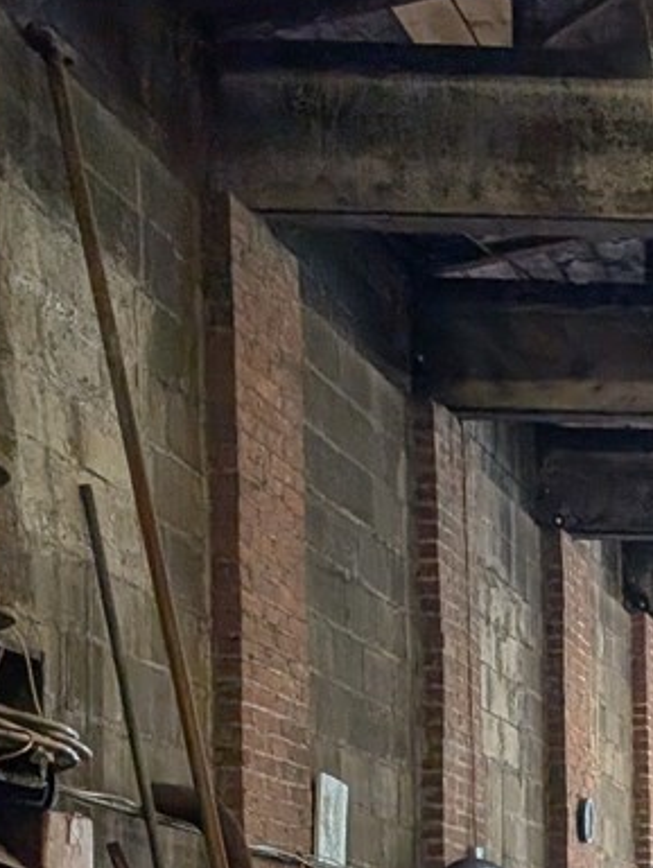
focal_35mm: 96
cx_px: 1205
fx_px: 2409
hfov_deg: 13.7
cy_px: 1200
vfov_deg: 18.6
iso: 30
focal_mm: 6.9
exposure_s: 1/220
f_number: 1.68
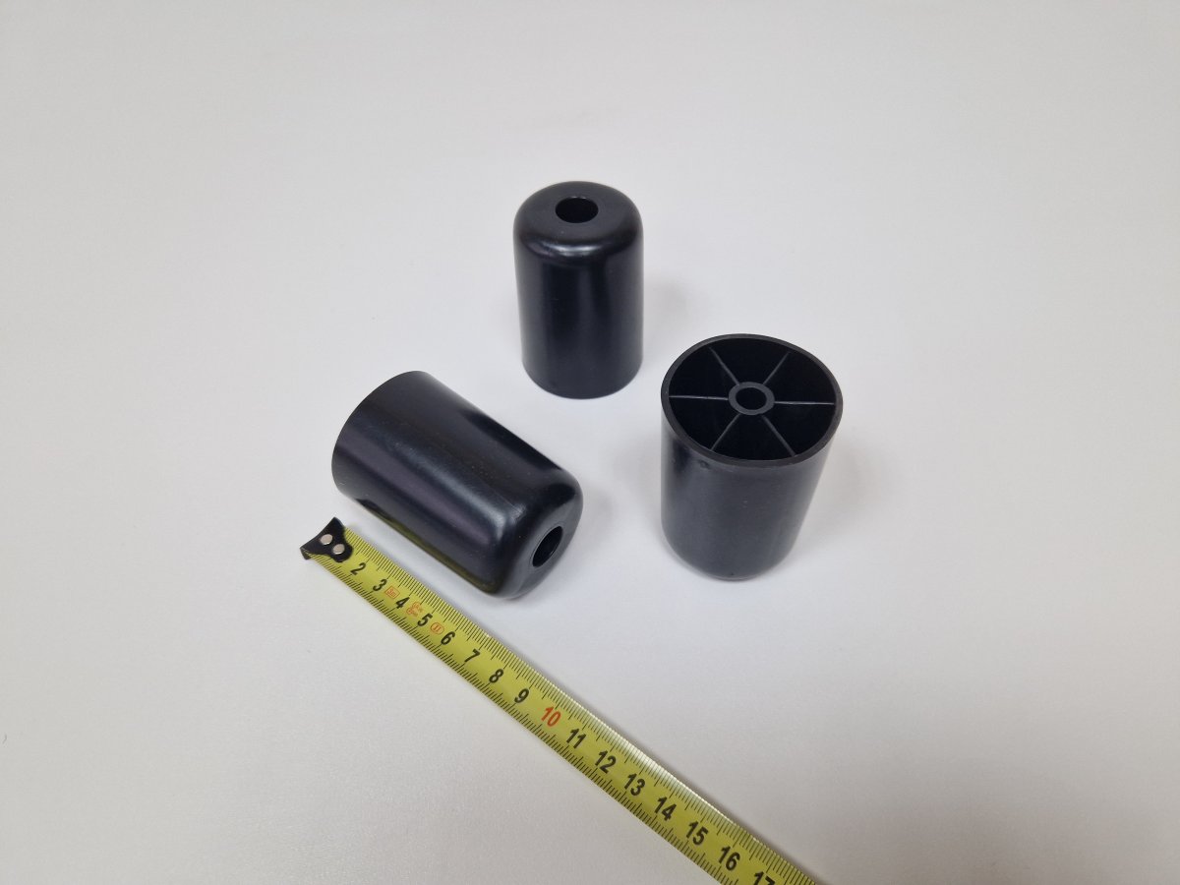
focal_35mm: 23
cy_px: 442
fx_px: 784
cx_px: 590
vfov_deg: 58.9
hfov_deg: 73.9
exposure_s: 1/125
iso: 50
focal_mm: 5.4
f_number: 1.8
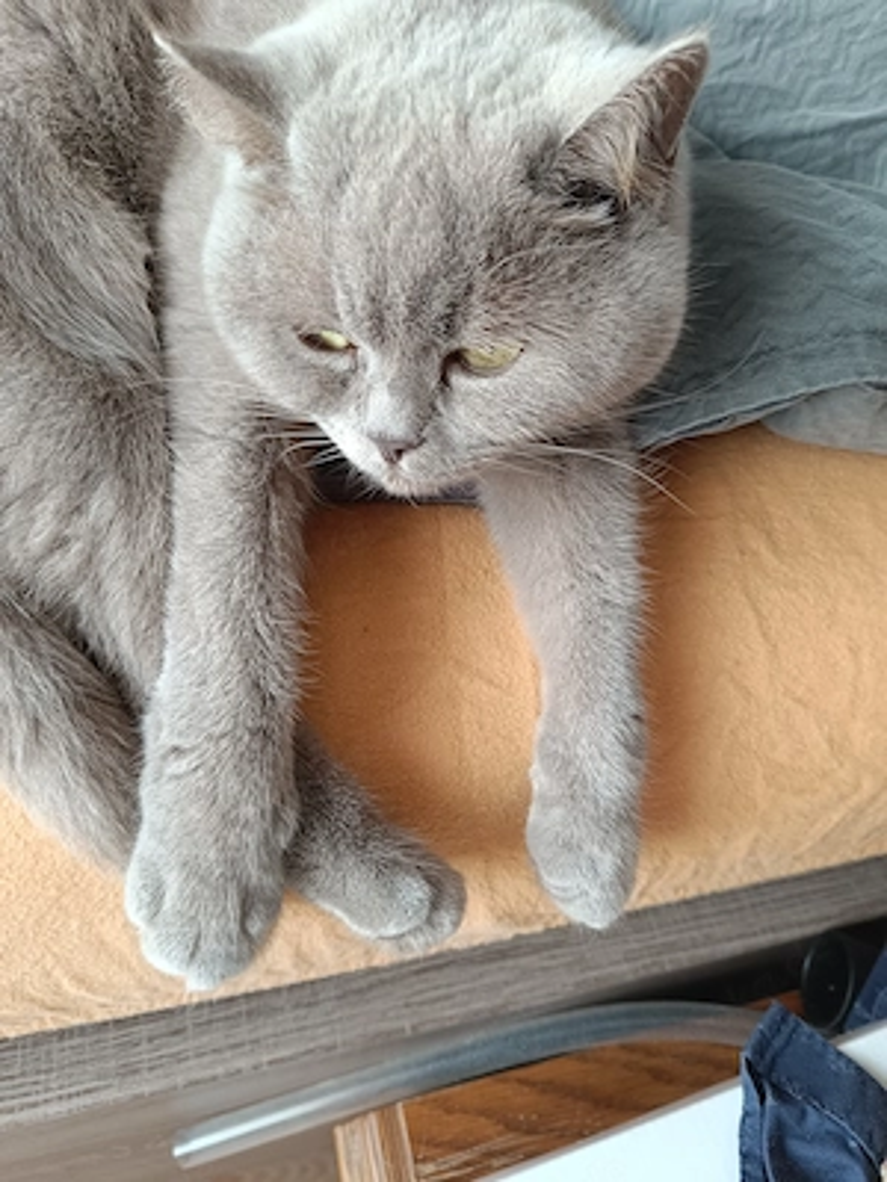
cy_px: 591
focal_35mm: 24
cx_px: 444
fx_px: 820
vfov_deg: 71.6
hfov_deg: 56.8
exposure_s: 1/50.1
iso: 366
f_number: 1.88
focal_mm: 5.59
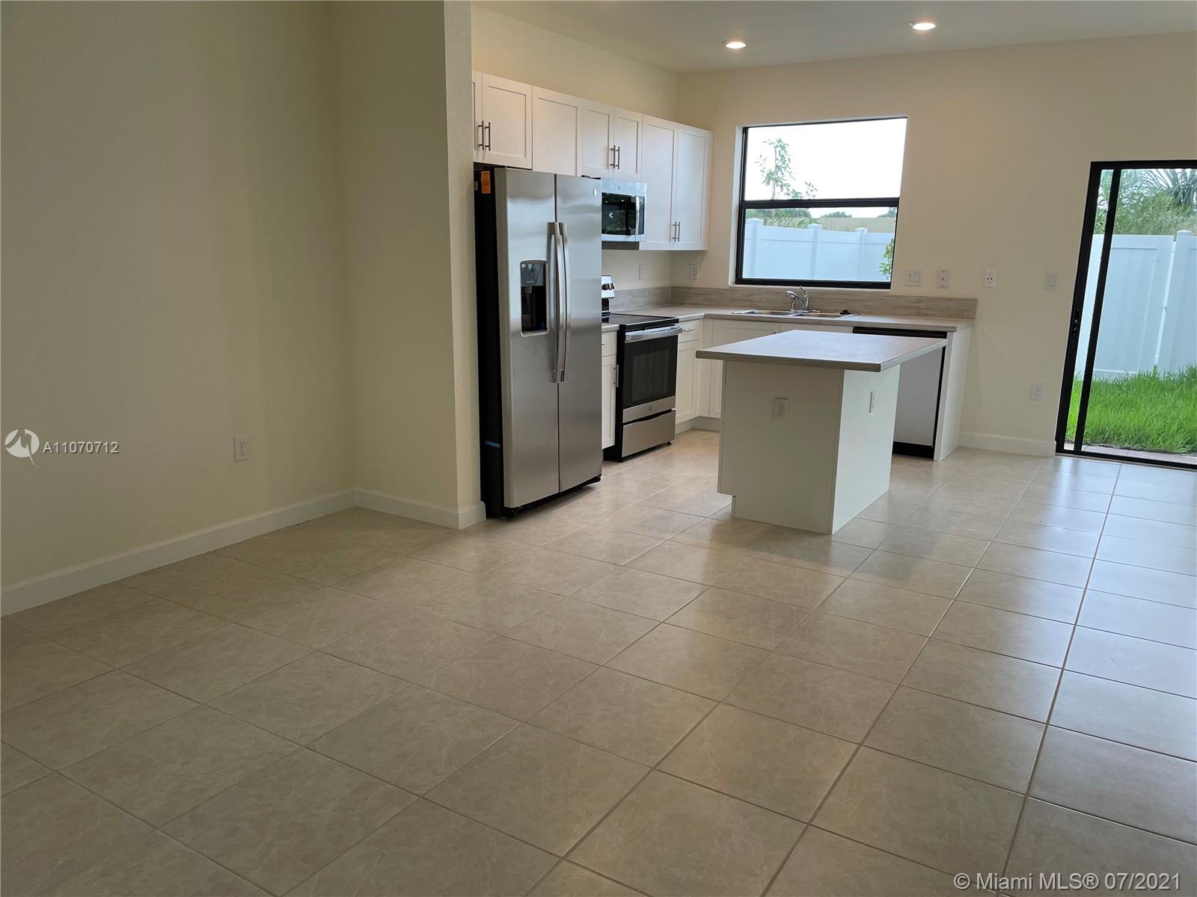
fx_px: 899
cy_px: 448
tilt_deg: -12.8
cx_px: 598
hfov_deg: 67.3
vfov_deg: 53.1
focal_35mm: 26
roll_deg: -0.8
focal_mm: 4.2
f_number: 1.6
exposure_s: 1/120
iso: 50
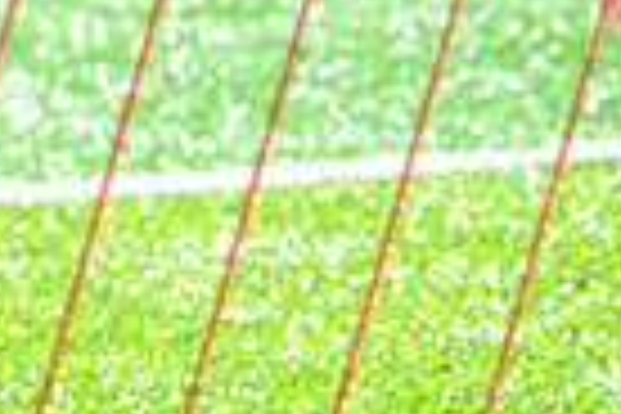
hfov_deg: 4.0
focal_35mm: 520
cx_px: 575
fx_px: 8969
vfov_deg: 2.6
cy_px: 47
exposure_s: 1/1000
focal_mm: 92
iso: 100
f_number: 2.8
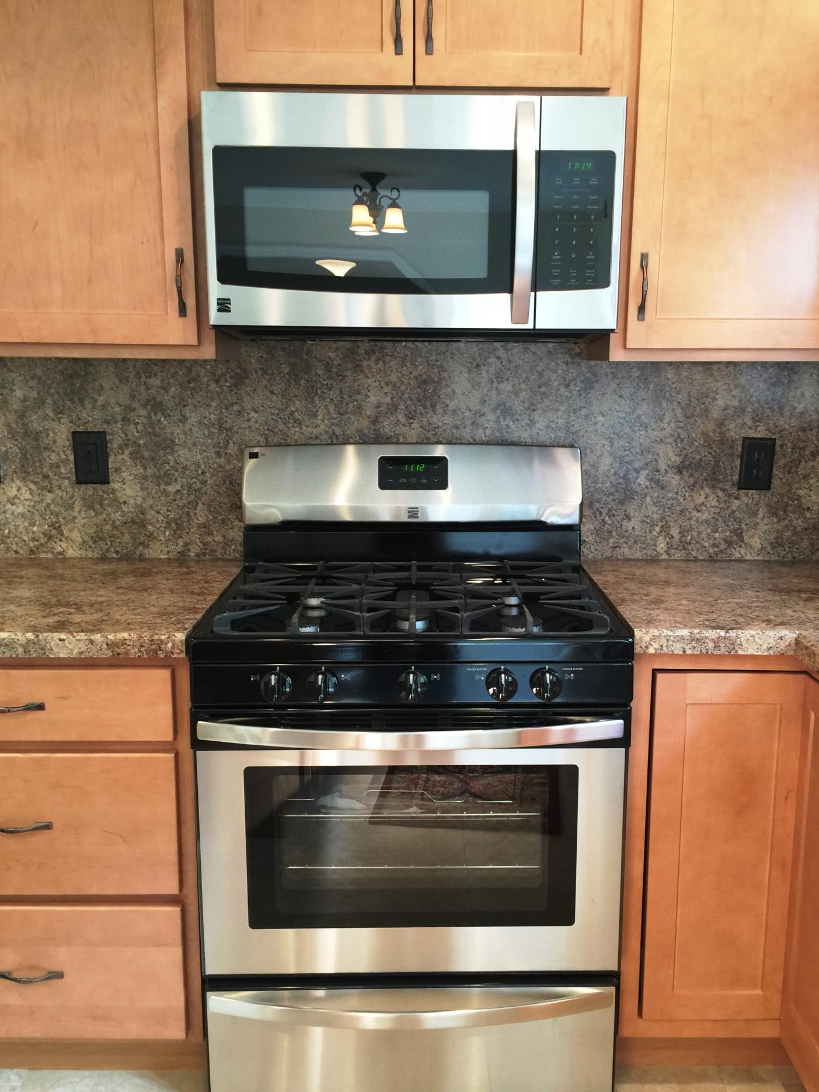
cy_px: 578
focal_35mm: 31
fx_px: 978
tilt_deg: -11.7
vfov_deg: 58.3
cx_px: 426
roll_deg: +1.1
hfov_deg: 45.4
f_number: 2.2
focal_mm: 4.15
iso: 50
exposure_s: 1/15
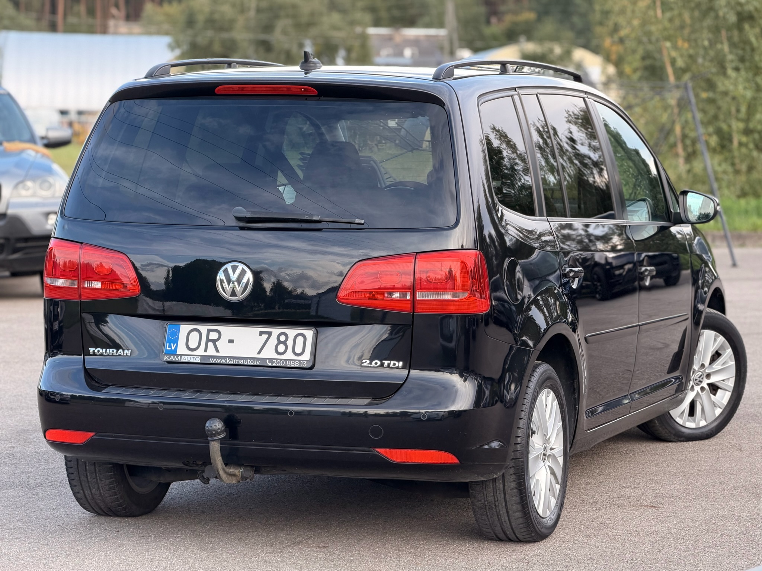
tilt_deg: -5.0
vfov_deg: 14.8
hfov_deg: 19.6
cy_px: 286
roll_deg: +0.6
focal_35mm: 100
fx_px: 2201
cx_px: 381
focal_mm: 16.89
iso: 100
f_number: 2.8
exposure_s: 1/121
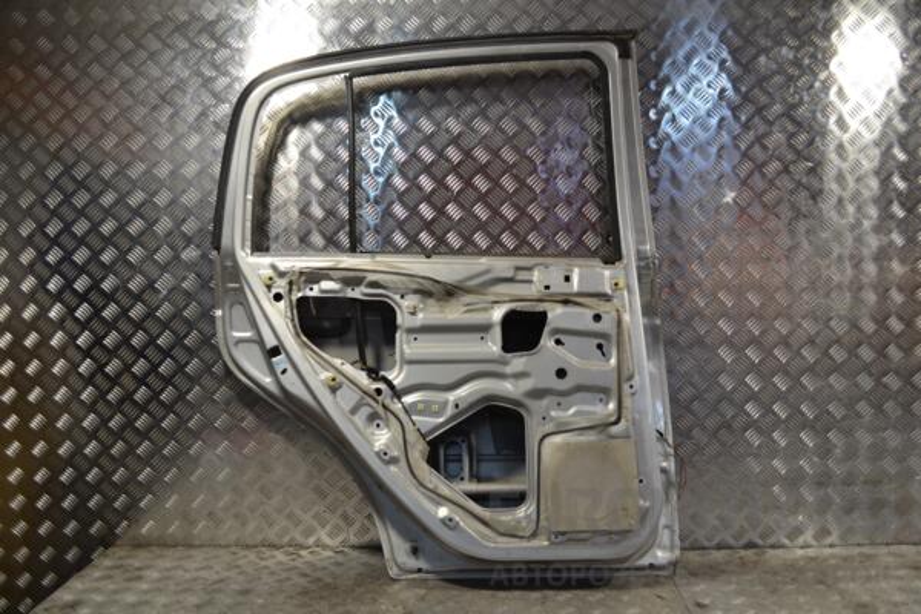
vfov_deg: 40.0
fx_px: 844
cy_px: 307
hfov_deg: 57.2
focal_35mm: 33
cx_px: 460
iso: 100
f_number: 4
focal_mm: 22
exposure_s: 1/80
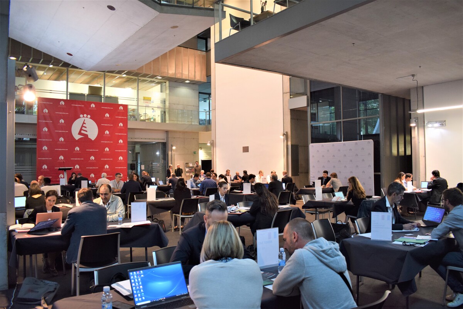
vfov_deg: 47.9
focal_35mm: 27
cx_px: 232
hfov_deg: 67.4
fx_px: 347
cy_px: 154
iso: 800
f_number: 4
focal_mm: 18
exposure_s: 1/60
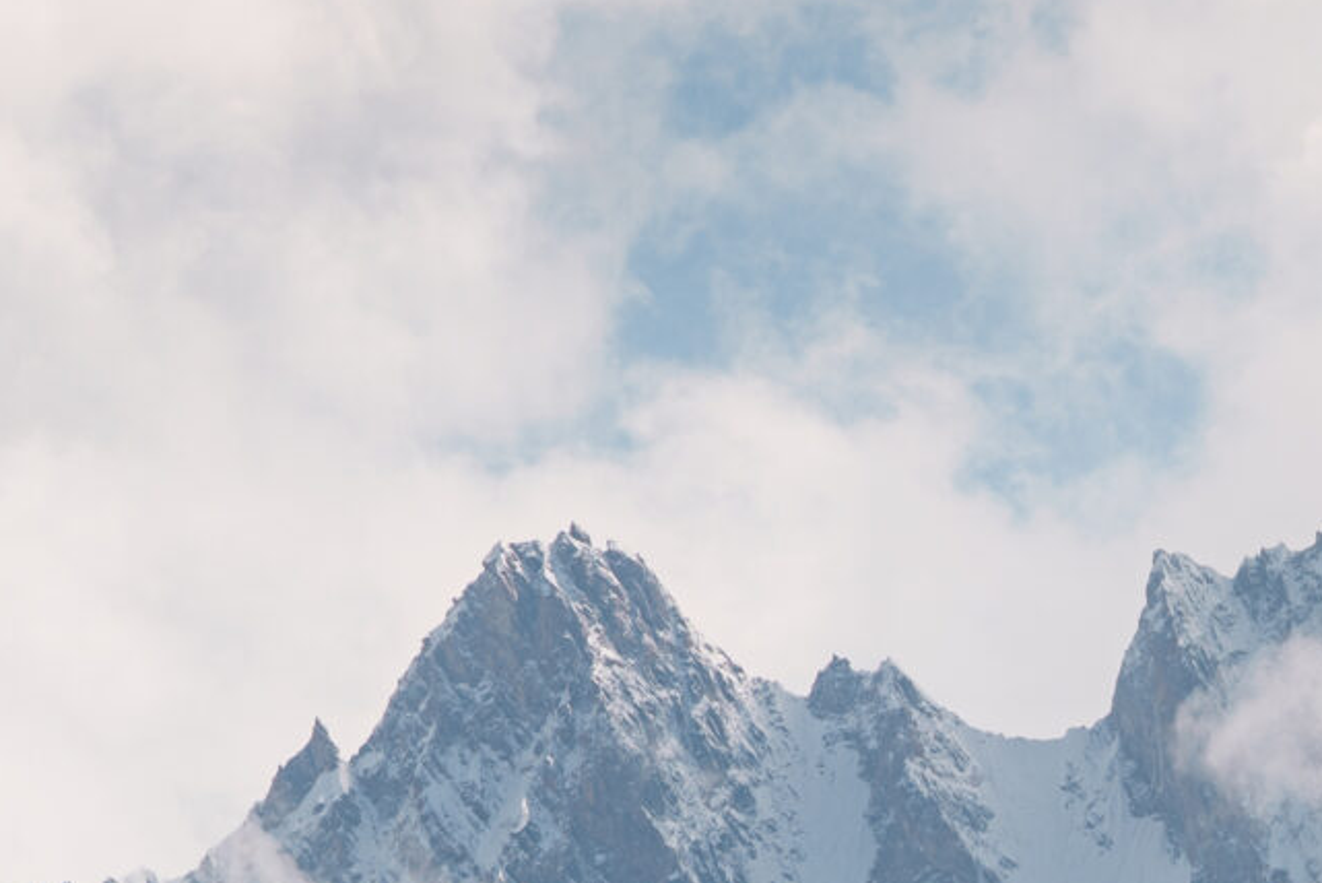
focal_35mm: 1102
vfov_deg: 1.2
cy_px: 826
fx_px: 40484
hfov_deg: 1.9
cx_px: 1134
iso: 125
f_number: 8
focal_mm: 276
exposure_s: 1/1000
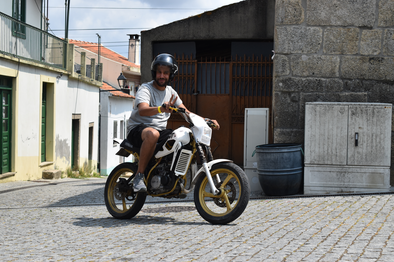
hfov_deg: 31.9
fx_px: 689
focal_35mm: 63
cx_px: 197
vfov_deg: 21.6
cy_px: 131
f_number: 7.1
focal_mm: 42
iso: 400
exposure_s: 1/1600
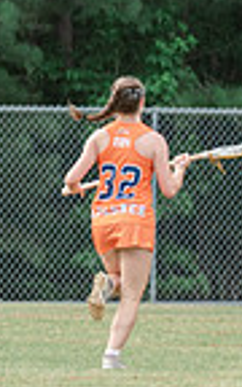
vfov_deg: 1.8
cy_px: 203
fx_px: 12146
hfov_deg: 1.1
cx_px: 1079
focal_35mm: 1151
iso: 250
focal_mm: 200
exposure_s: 1/640
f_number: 3
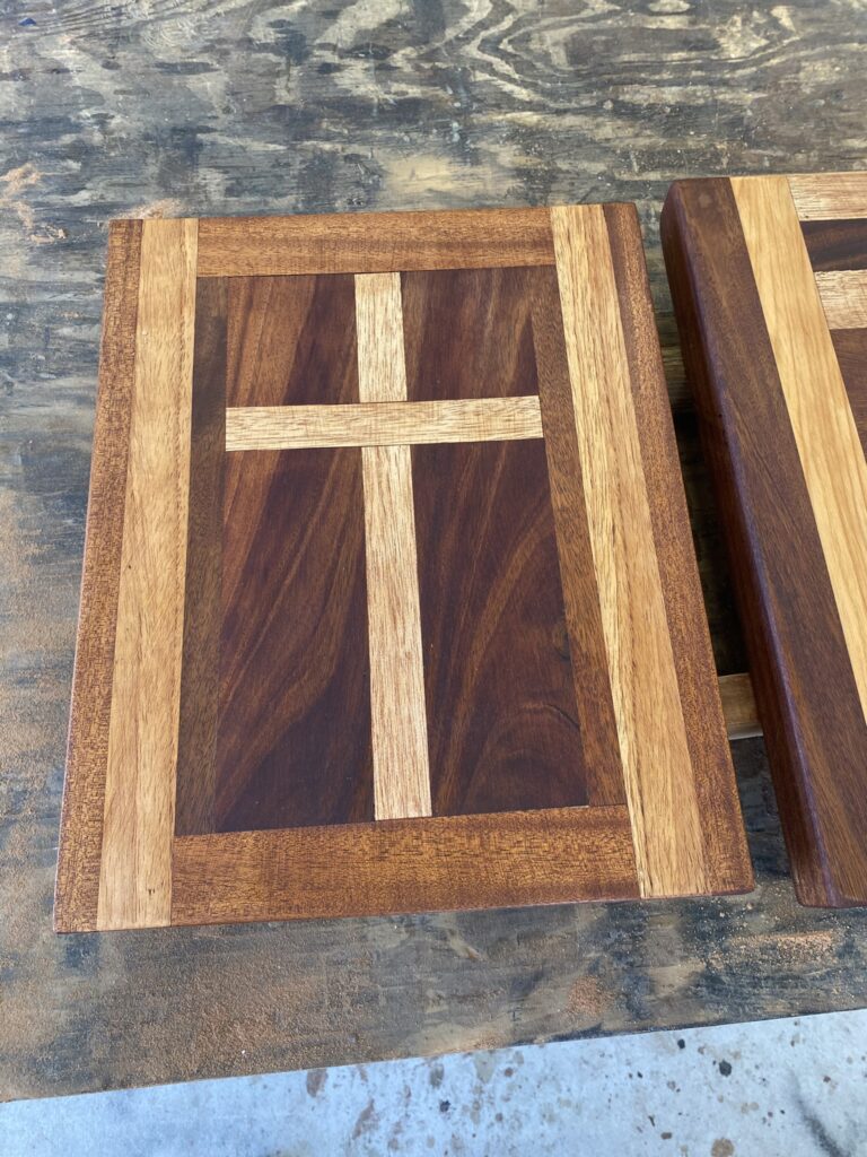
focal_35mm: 26
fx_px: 868
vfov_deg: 67.3
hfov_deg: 53.1
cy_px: 578
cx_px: 434
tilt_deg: -69.8
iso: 100
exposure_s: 1/120
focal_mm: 4.25
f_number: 1.8
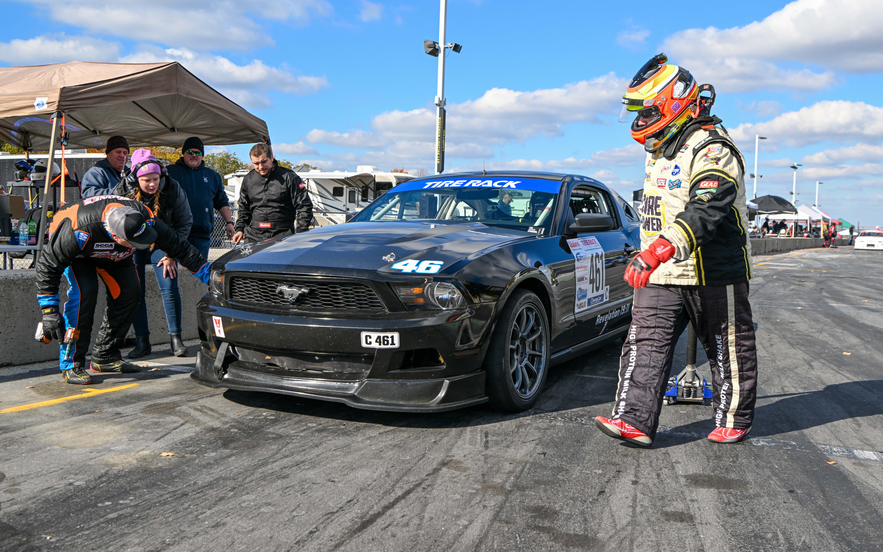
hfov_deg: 54.0
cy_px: 260
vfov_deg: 35.3
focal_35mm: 36
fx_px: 866
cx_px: 443
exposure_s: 1/400
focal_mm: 35
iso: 250
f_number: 10
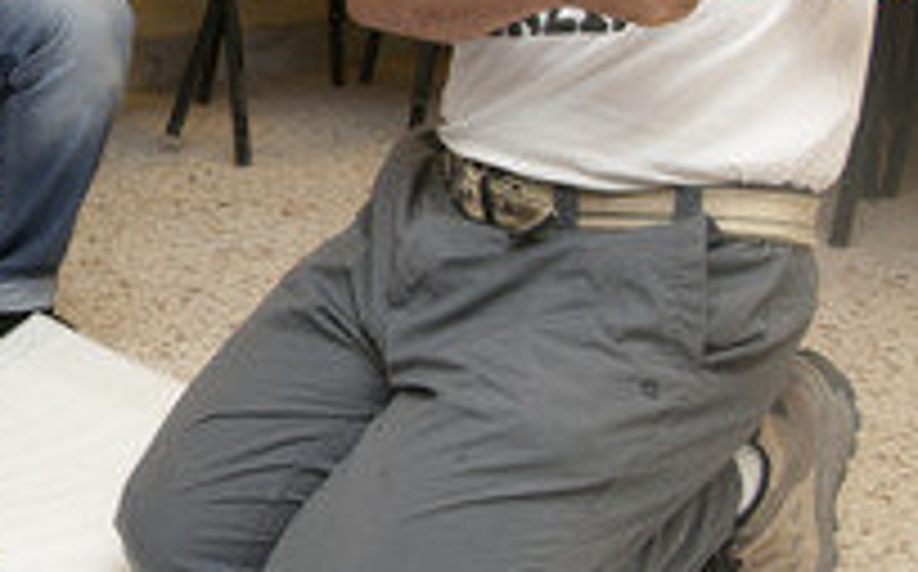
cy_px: 0
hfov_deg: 22.0
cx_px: -58
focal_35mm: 90
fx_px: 2249
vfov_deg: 14.3
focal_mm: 24
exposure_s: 1/60
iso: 400
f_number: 5.6
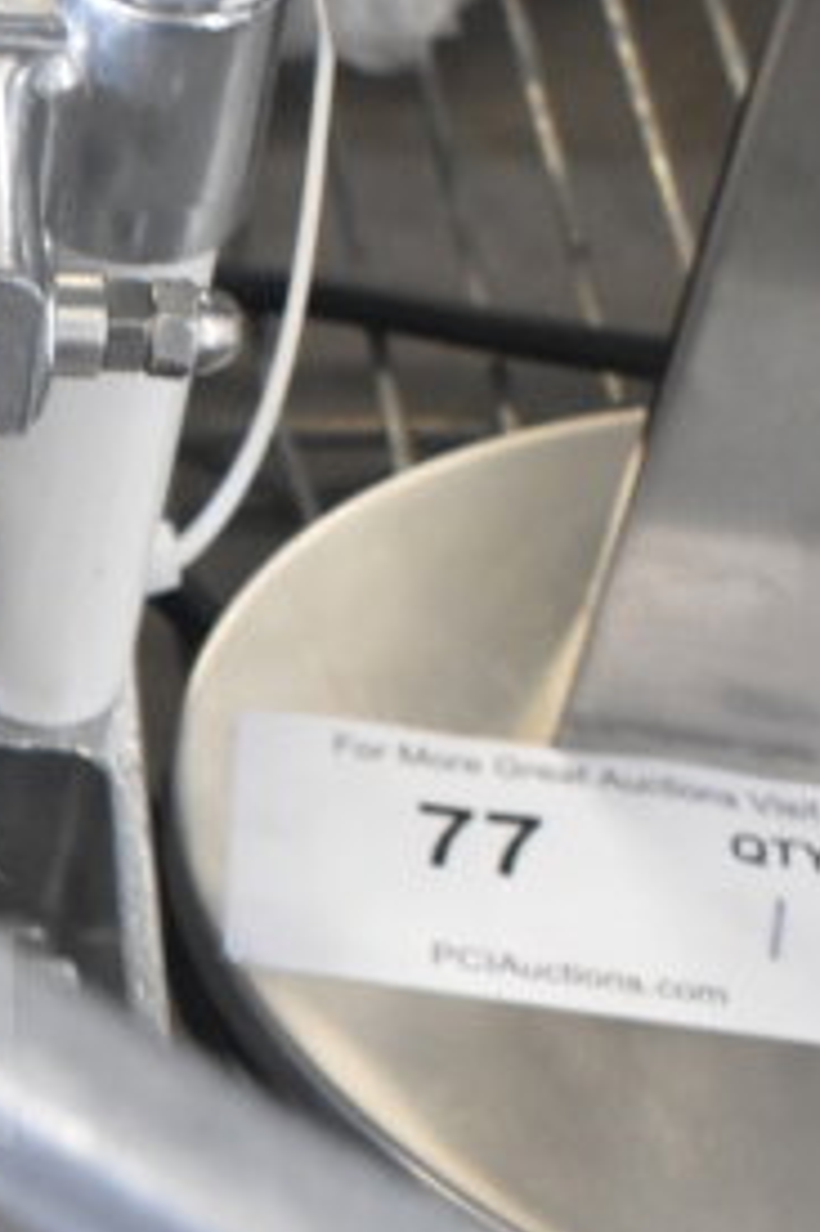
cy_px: 791
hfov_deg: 10.9
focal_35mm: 120
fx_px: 4105
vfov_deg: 17.0
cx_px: -493
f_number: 4
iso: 2000
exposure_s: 1/40
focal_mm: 24
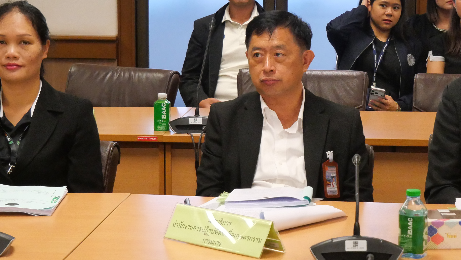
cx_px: 287
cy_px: 122
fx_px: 1369
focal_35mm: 112
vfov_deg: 10.8
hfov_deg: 19.1
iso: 3200
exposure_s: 1/200
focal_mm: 32
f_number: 5
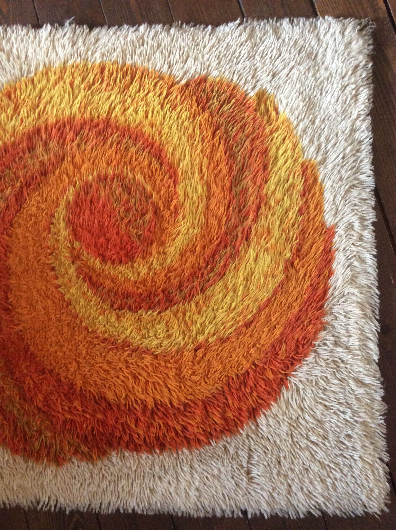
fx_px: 489
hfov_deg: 44.1
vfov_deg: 56.9
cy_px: 265
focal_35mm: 32
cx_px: 198
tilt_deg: -83.5
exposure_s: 1/25
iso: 200
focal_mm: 3.3
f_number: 2.4
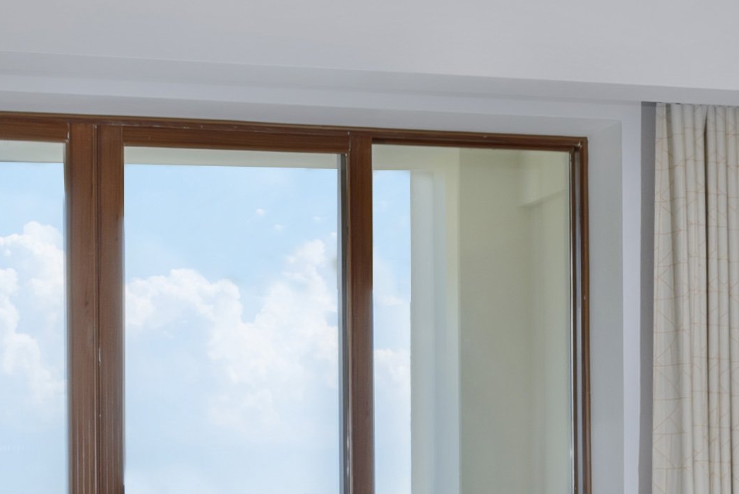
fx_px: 2156
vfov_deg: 12.9
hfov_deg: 19.4
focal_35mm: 105
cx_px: 448
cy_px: 487
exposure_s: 1/100
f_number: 14
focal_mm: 15
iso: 100
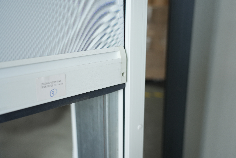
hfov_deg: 54.4
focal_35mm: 35
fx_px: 229
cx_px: 118
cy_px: 79
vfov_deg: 37.9
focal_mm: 35
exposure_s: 1/60
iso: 800
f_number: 4
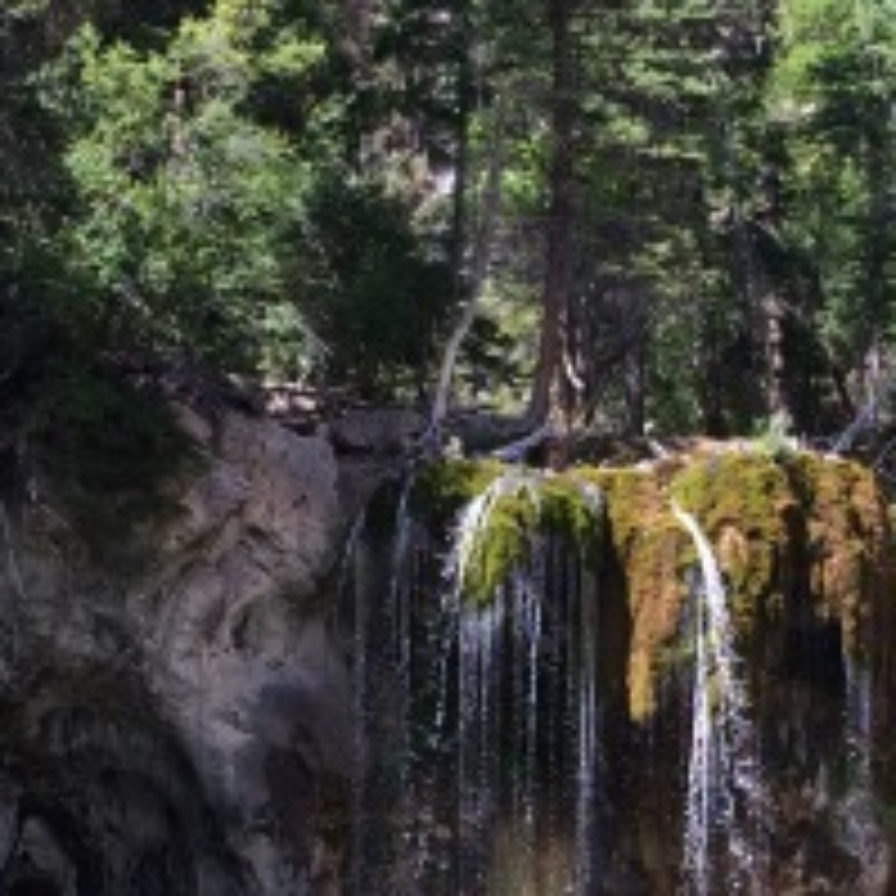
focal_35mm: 103
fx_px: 3016
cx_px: 698
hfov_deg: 16.8
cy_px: 711
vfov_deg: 16.8
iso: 32
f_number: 2.2
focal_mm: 4.15
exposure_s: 1/578
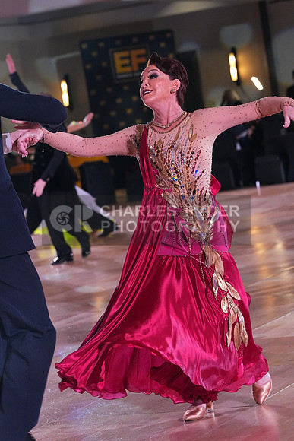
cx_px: 147
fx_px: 1653
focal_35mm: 135
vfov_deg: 15.2
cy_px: 220
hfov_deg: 10.2
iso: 8000
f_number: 6.3
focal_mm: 135
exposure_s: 1/320
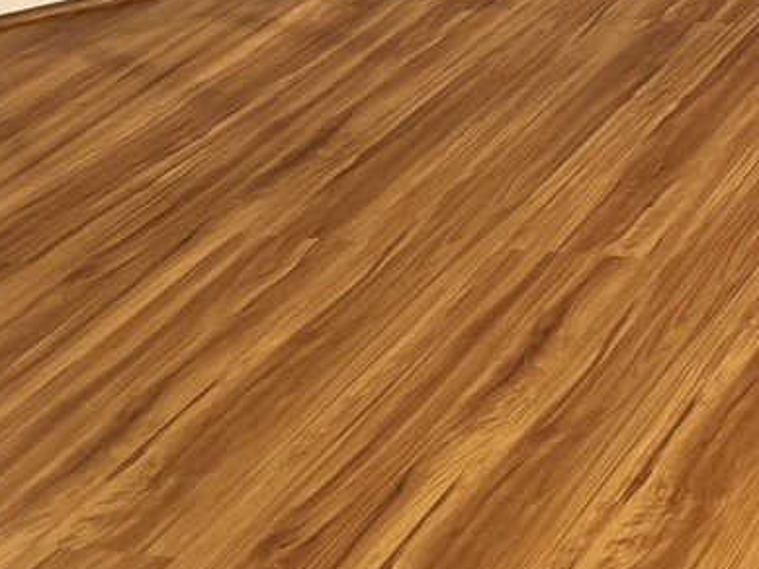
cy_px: -348
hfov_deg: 17.6
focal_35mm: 89
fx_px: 1951
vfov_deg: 15.1
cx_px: 1385
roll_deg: -0.2
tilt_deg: -14.5
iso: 250
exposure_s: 1/60
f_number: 1.78
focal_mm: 6.76
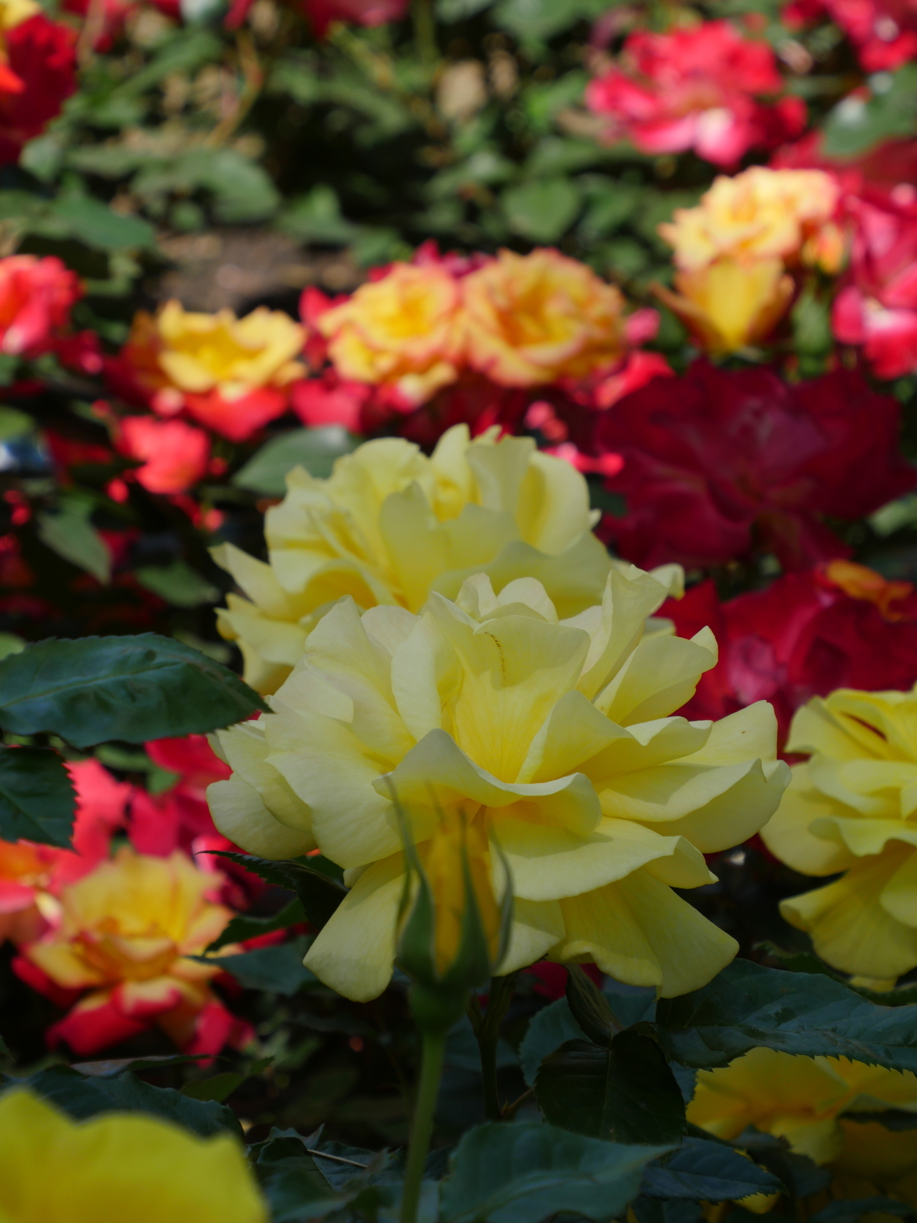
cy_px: 612
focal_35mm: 160
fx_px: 5651
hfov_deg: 9.3
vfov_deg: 12.3
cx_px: 458
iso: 200
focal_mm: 80
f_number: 8
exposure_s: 1/320
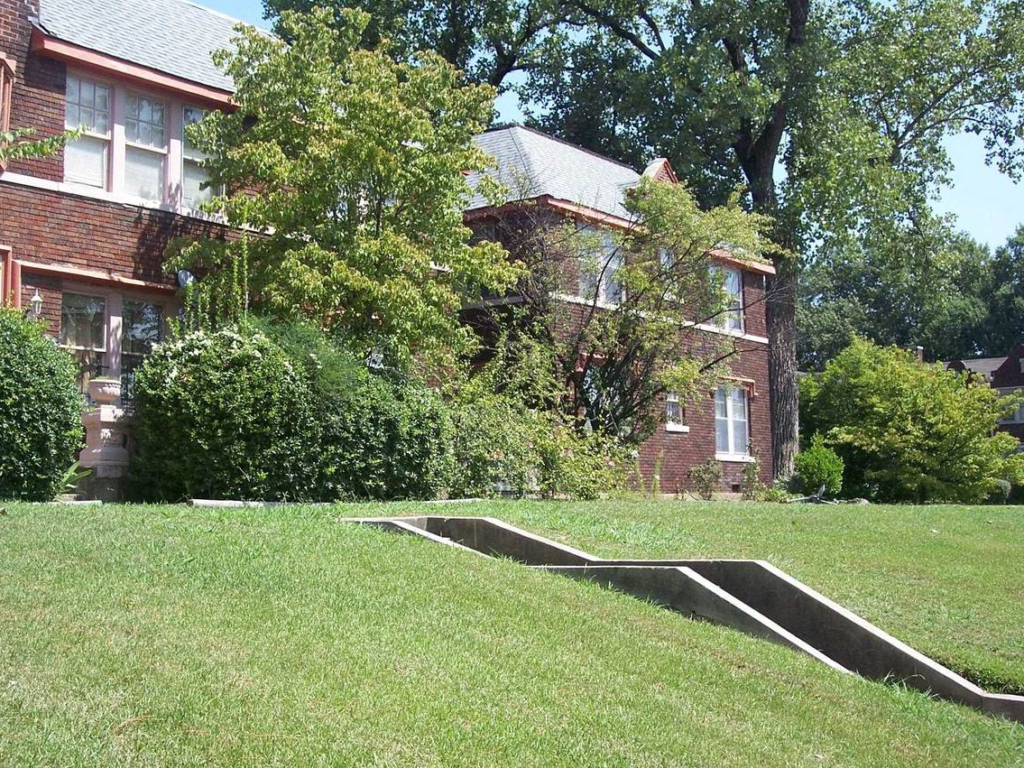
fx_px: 1301
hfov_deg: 42.9
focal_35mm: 44
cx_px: 457
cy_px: 356
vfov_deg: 32.9
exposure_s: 1/500
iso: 100
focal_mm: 8
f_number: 3.4
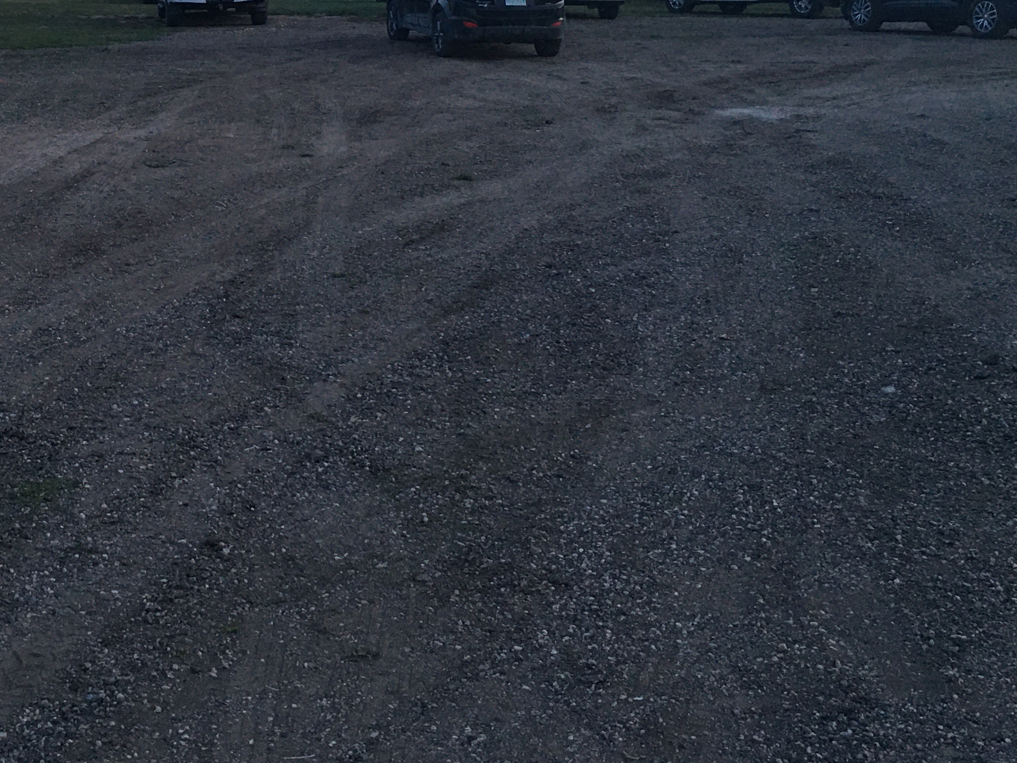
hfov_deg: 33.0
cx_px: 153
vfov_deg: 25.3
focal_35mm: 56
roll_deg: -0.9
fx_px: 1645
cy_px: 72
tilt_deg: -4.3
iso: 32
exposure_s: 1/15
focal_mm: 4.15
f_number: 2.2
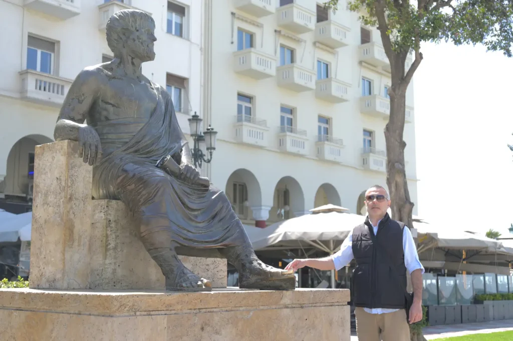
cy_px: 170
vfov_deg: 26.9
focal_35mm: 50
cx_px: 256
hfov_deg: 39.6
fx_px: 712
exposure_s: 1/125
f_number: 4.5
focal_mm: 50
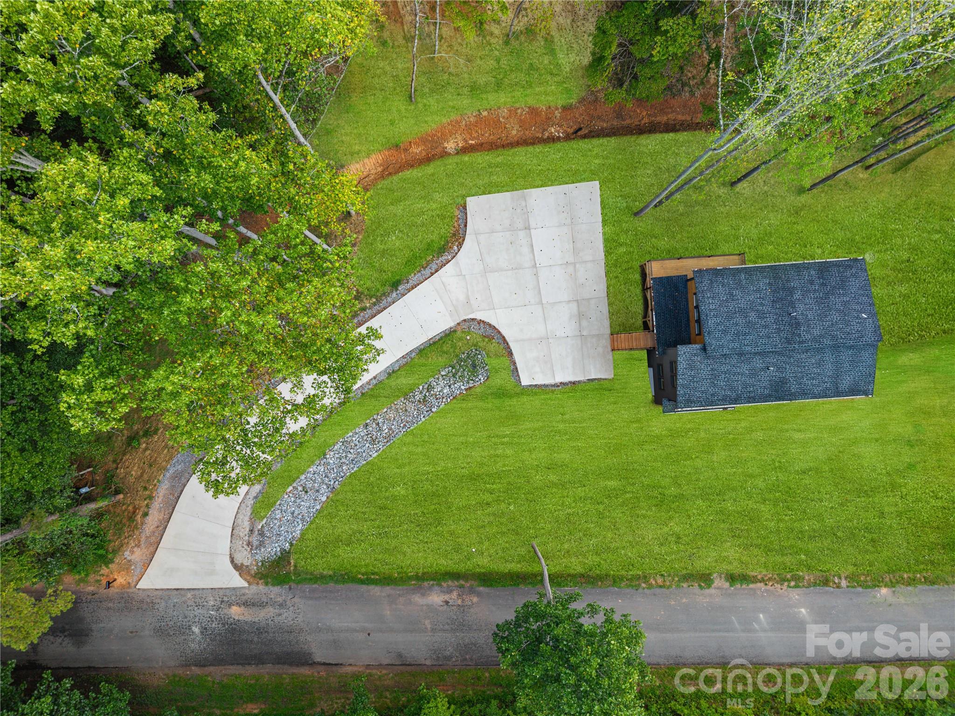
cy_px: 358
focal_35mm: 24
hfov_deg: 71.6
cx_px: 478
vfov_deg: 56.8
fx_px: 662
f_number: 1.8
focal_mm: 8.67
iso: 100
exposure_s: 1/250
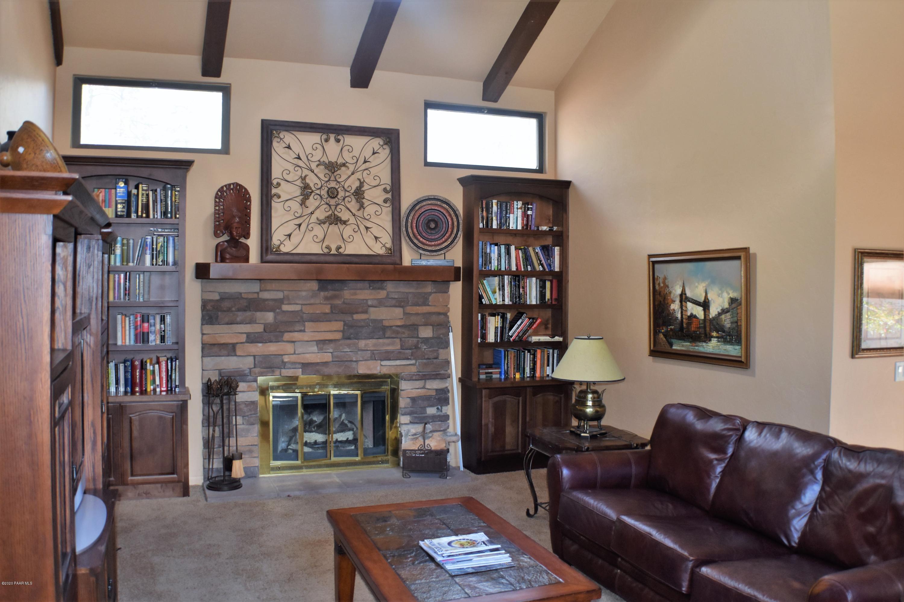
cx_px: 452
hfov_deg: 53.1
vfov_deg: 36.9
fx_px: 904
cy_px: 301
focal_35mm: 36
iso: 720
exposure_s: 1/60
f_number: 4
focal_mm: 24
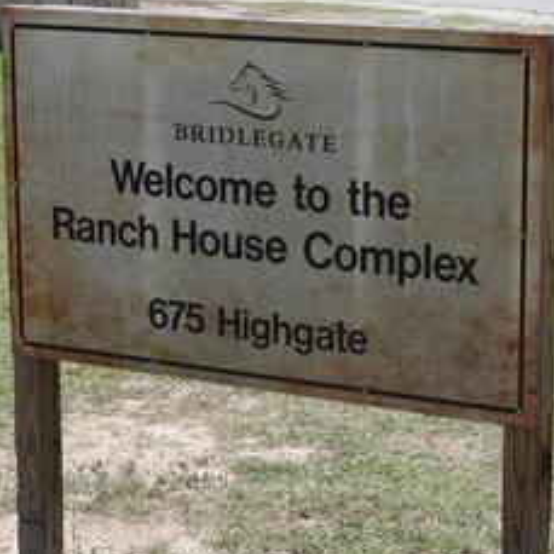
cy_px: 278
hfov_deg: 15.0
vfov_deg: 15.0
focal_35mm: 116
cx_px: 382
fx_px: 2100
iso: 100
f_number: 3.2
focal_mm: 8.5
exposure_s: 1/1000
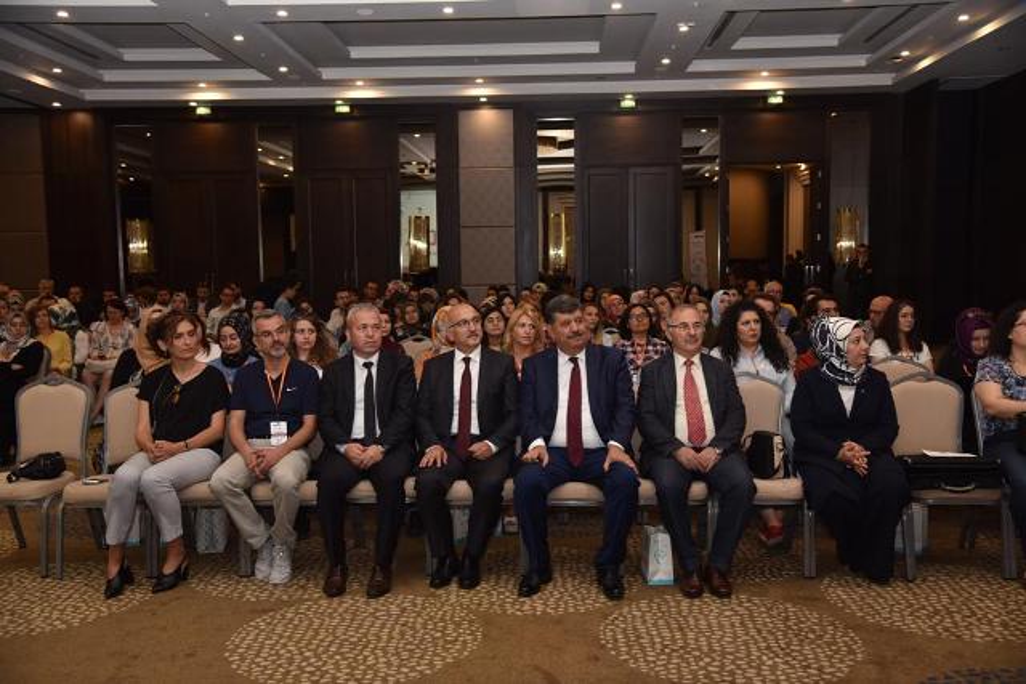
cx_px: 513
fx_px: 998
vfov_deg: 37.9
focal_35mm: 35
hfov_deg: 54.4
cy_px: 342
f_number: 4
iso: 400
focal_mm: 35
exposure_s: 1/80
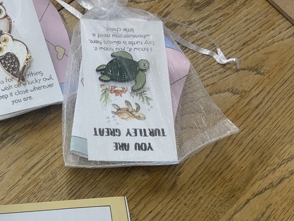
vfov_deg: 22.2
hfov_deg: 28.9
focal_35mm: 64
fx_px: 544
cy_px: 210
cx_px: 20
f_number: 1.8
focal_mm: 3
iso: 64
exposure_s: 1/120
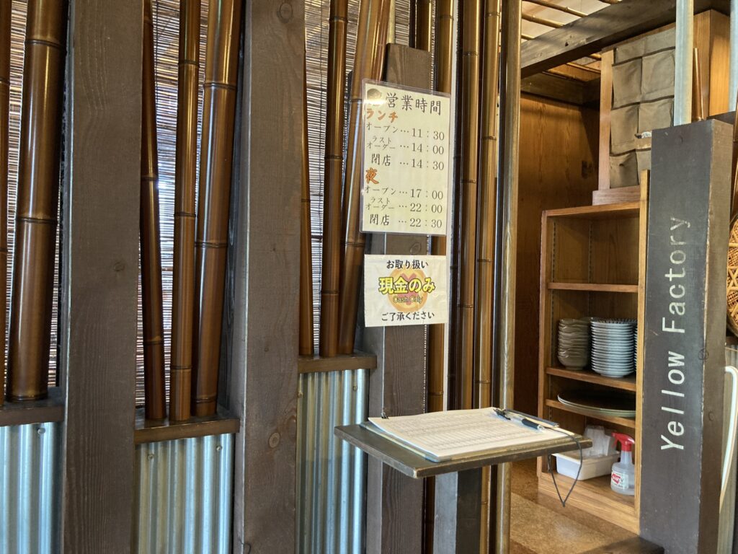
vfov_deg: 49.7
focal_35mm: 28
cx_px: 369
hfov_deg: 63.4
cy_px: 277
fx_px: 597
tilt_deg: +0.3
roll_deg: -0.8
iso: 320
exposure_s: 1/50
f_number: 1.8
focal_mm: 3.99
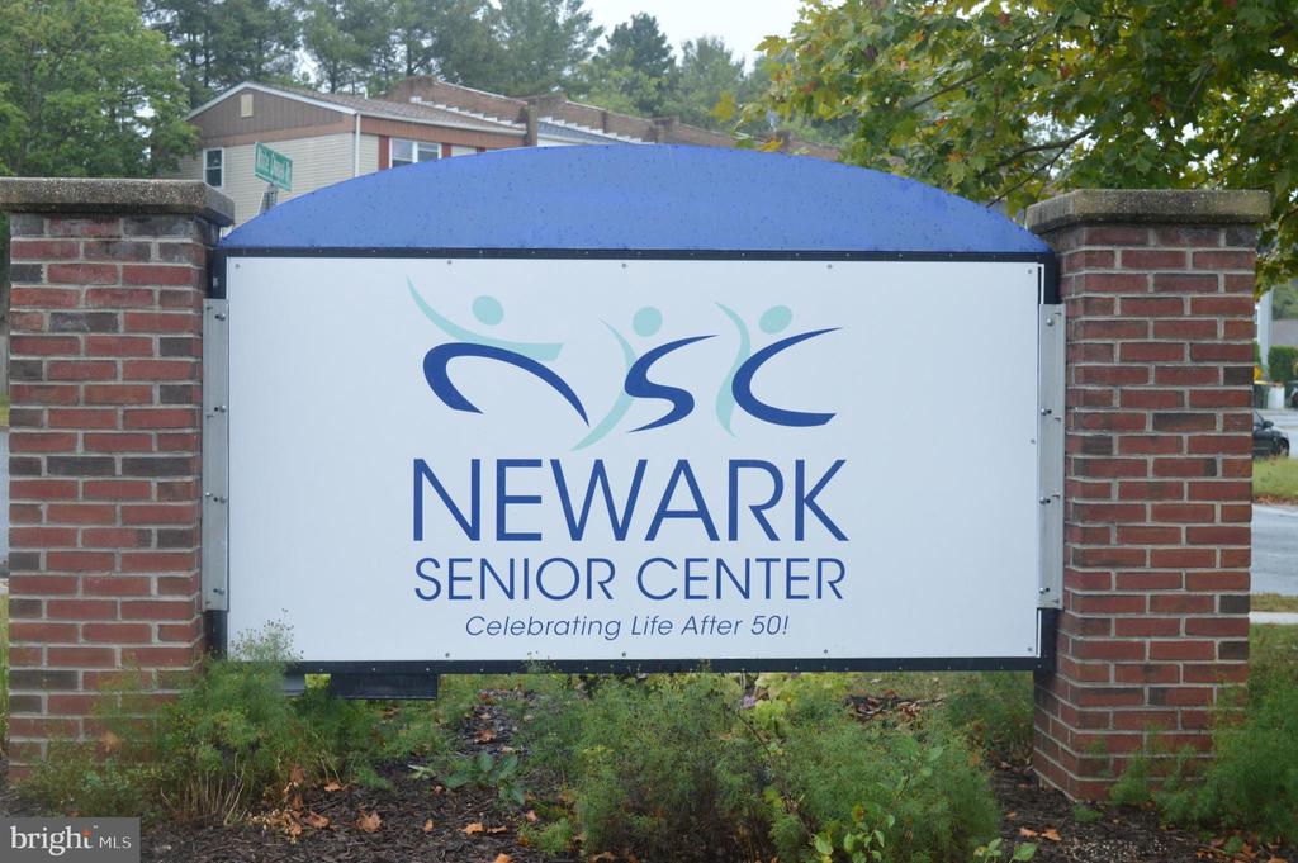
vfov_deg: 25.0
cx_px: 649
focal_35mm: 54
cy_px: 432
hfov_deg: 36.9
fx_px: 1945
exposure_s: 1/320
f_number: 9
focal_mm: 36
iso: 800
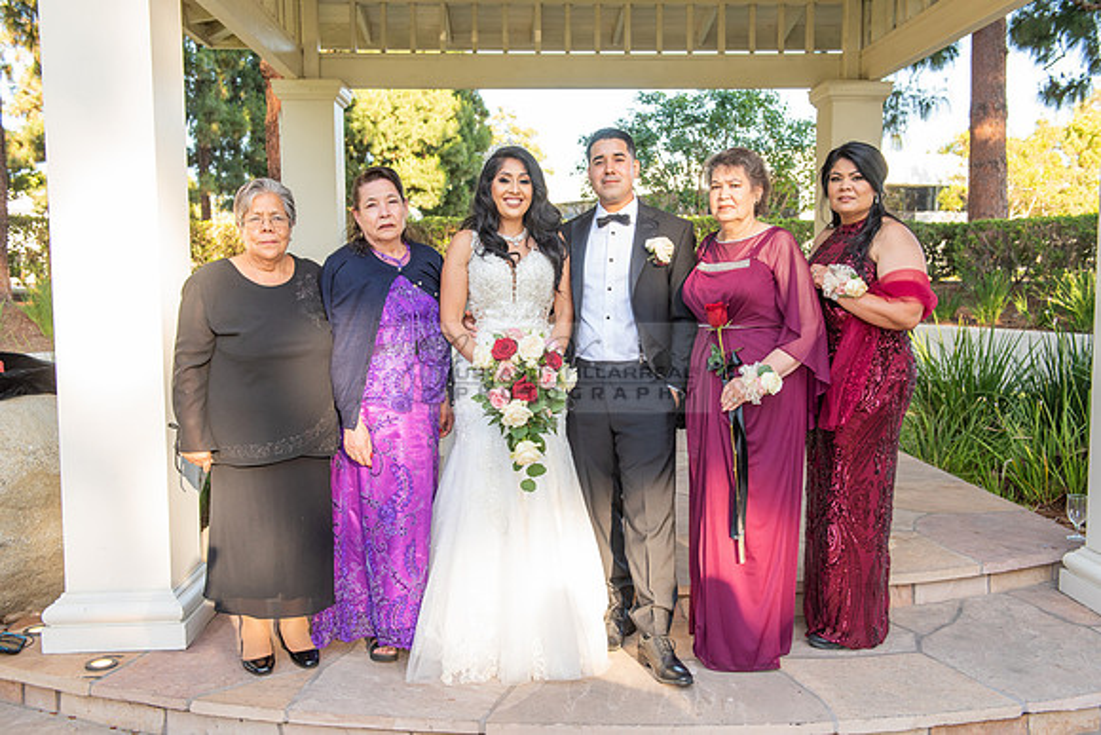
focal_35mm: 35
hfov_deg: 54.4
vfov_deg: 37.9
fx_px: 1071
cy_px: 368
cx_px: 550
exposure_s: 1/200
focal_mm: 35
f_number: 5.6
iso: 400
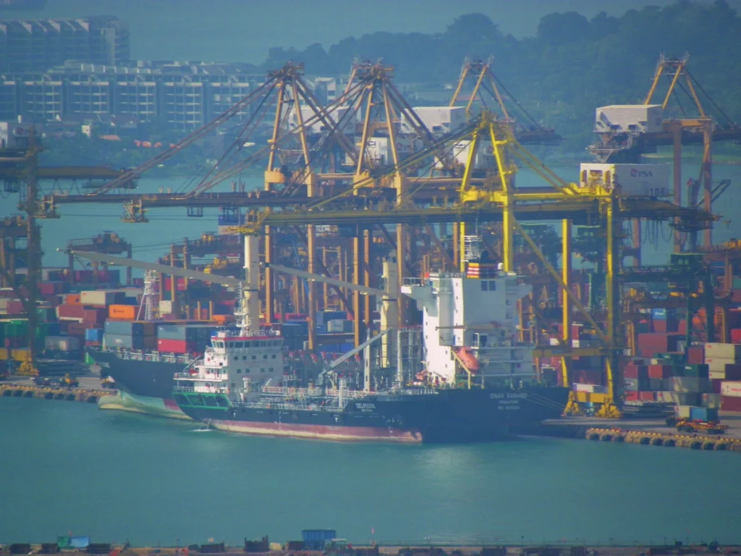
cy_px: 278
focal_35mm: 624
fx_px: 13358
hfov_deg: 3.2
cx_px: 370
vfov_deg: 2.4
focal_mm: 110.4
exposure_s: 1/500
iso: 64
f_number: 5
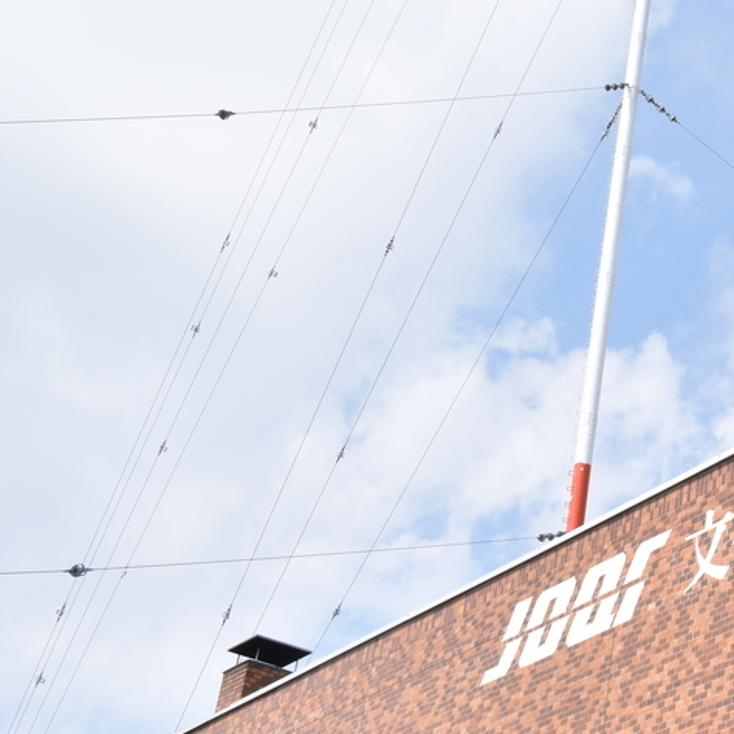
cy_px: 155
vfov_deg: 24.0
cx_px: 915
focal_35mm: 71
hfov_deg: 22.2
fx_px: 1703
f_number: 18
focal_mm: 22
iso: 100
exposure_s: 1/60
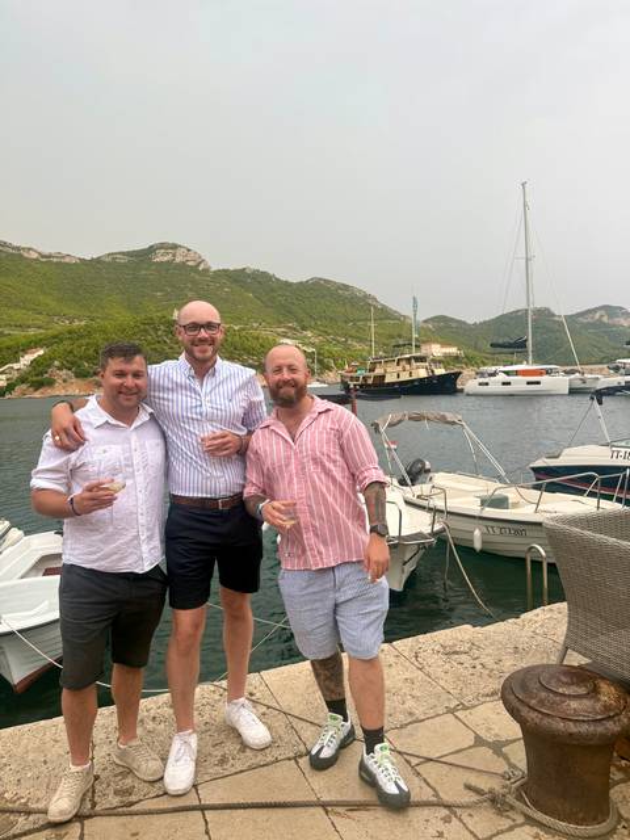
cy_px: 420
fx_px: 582
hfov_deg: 56.8
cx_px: 315
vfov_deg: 71.6
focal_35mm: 24
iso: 100
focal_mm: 6.76
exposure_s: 1/121
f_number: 1.78
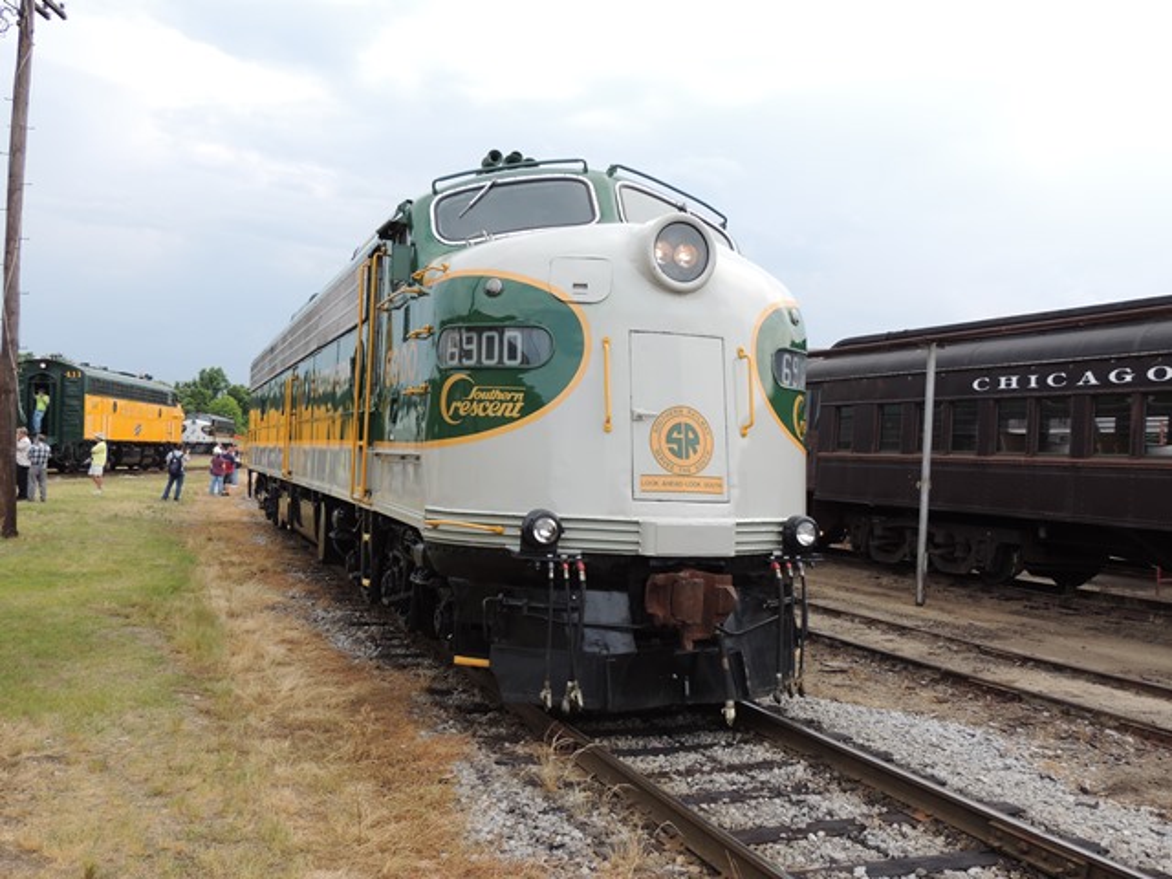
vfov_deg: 42.9
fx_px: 1117
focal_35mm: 33
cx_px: 586
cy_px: 440
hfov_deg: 55.4
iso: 100
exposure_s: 1/400
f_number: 3.2
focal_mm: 5.8
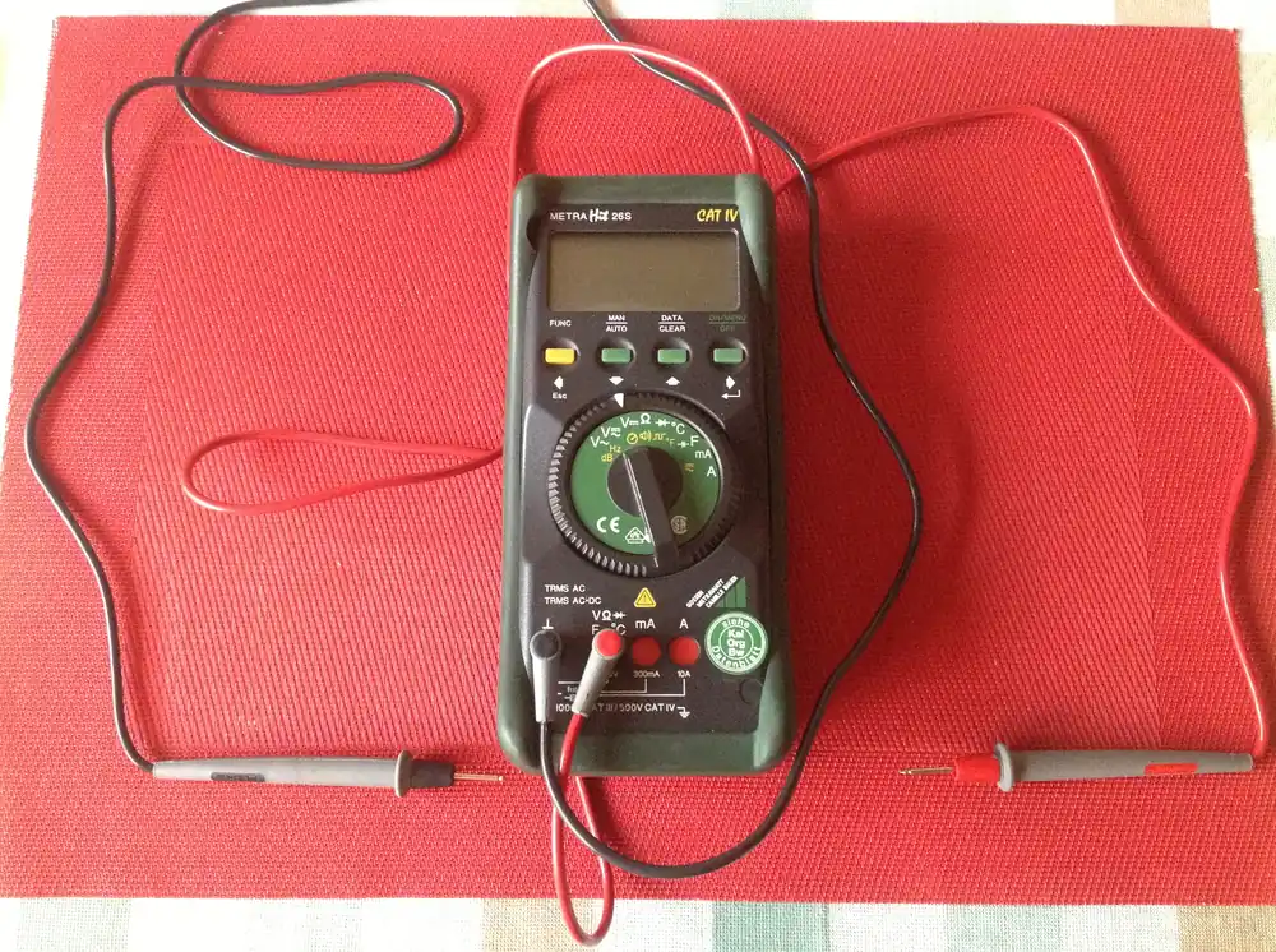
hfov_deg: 52.7
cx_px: 638
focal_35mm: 35
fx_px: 1288
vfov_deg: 40.6
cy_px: 476
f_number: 2.4
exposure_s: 1/15
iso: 640
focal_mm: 4.28
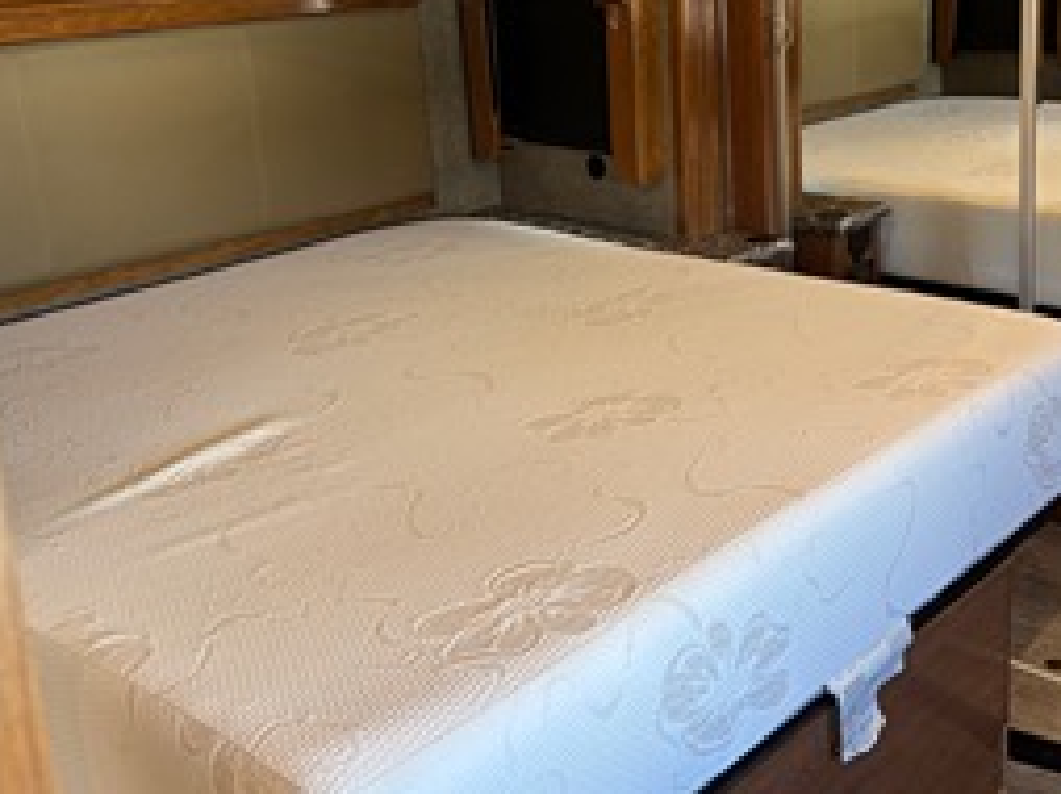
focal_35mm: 41
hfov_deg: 45.3
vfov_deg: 34.5
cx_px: 685
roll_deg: +2.9
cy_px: 221
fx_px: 1255
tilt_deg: -13.6
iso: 200
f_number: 1.6
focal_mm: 5.96
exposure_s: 1/60
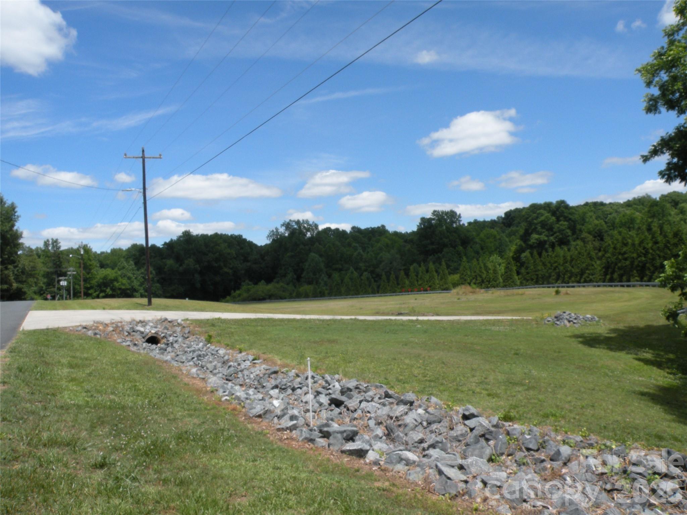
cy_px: 258
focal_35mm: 27
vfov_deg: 51.4
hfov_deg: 65.3
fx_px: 536
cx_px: 344
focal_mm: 4.7
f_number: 6.3
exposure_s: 1/267
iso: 64
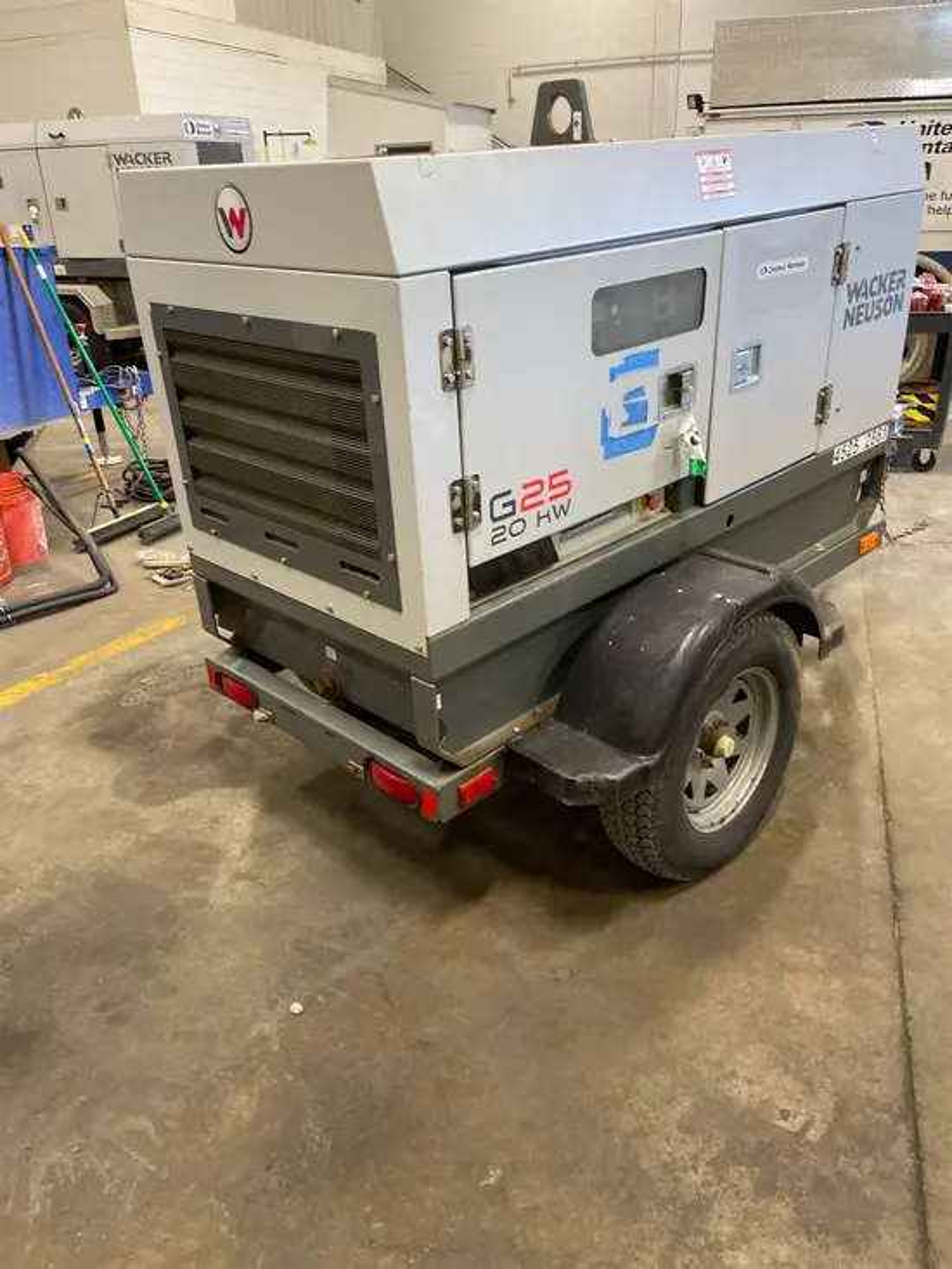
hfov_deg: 53.1
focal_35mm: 26
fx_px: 953
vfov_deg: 67.3
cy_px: 634
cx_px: 476
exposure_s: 1/60
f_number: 1.6
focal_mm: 4.2
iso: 100
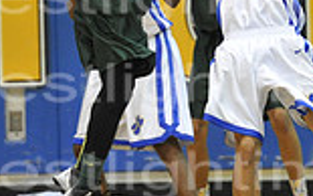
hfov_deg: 2.8
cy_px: -44
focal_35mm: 763
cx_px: 218
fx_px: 6511
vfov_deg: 1.7
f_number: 3.2
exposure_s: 1/400
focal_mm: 200
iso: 5000
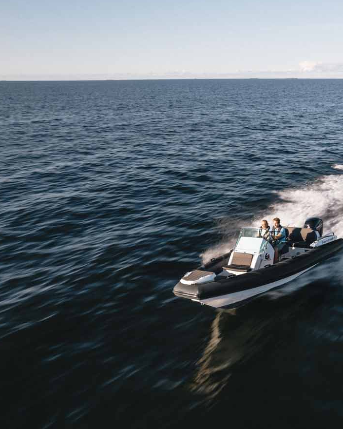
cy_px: 208
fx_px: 406
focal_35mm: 32
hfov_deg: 42.7
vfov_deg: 55.7
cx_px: 296
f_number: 2.8
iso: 100
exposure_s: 1/50
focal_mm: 8.38
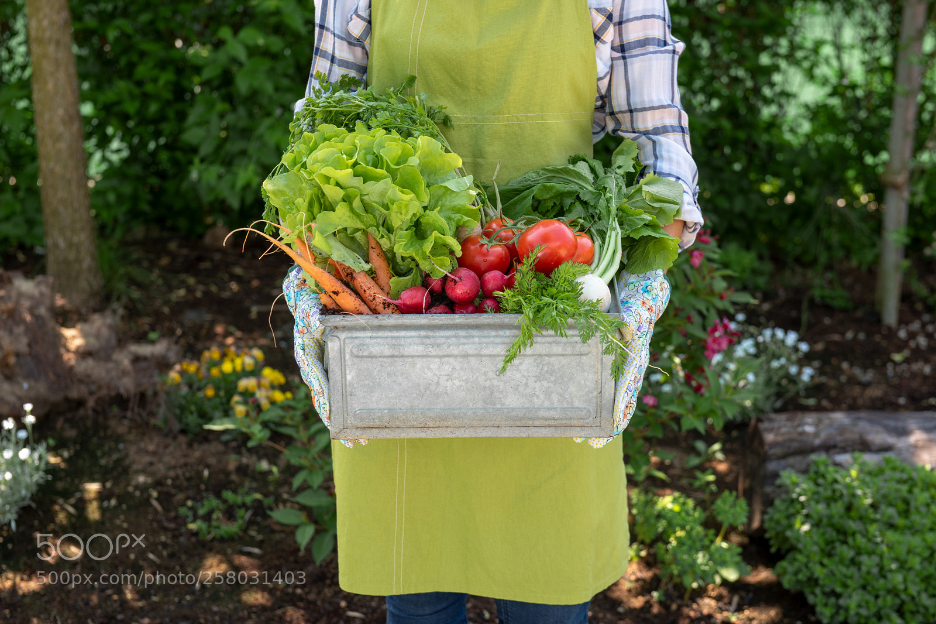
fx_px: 1560
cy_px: 312
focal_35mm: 60
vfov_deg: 22.6
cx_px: 468
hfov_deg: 33.4
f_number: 5
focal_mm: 60
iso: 100
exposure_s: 1/160
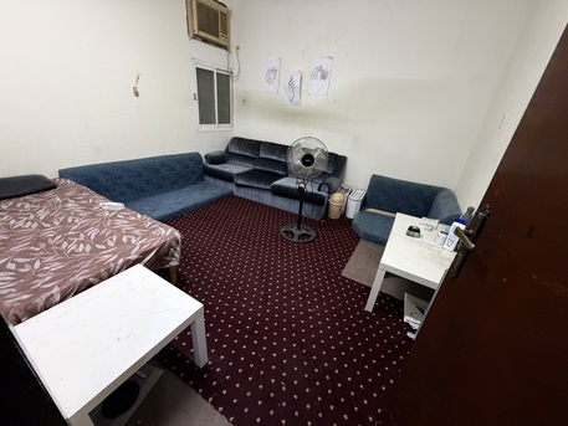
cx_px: 284
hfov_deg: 102.0
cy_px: 213
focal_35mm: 14
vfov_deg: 85.7
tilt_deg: -23.6
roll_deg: -5.4
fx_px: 230
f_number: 2.2
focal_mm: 2.22
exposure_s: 1/60
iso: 400
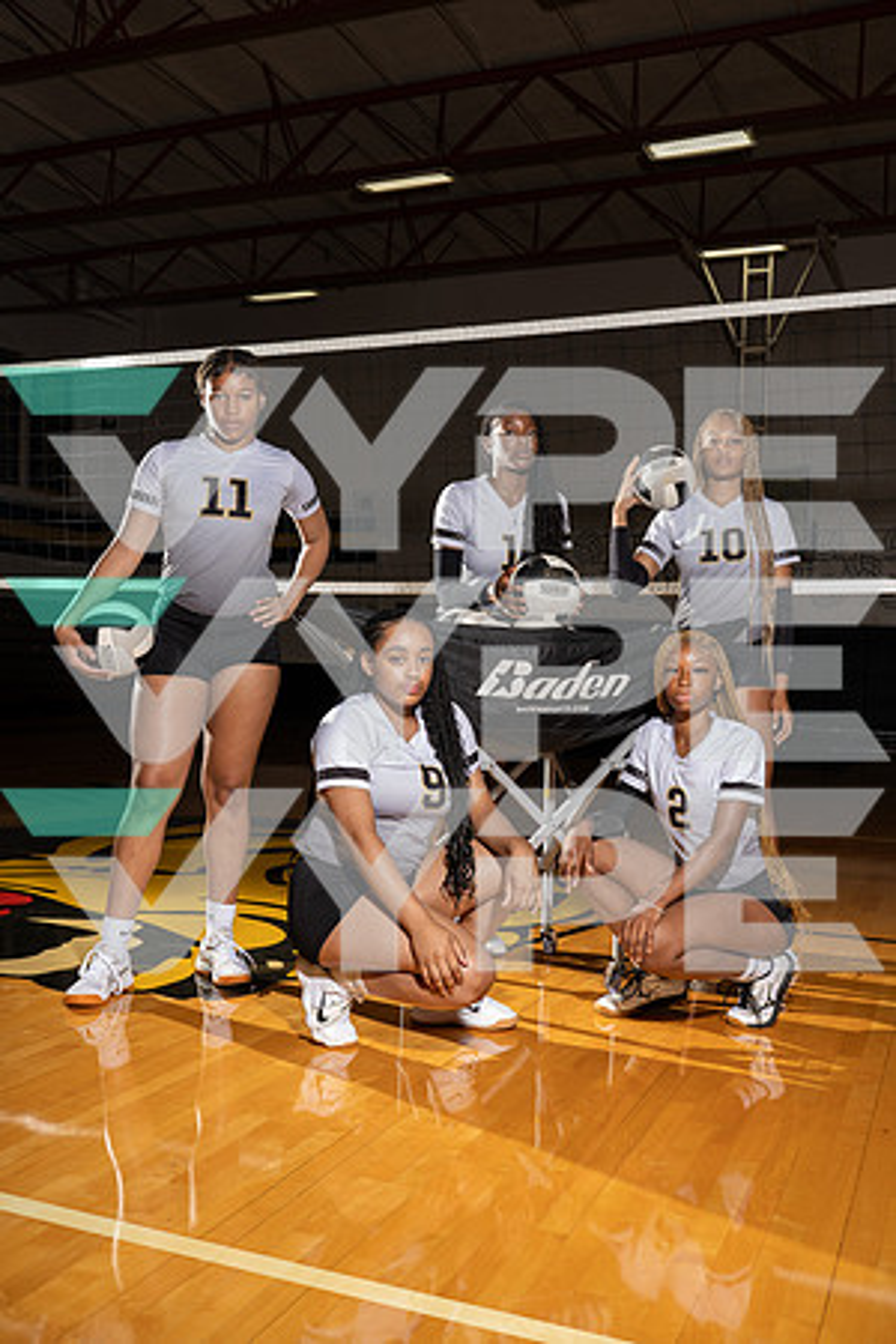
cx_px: 448
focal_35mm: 33
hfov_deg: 40.0
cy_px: 672
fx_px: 1232
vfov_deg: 57.2
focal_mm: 33
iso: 250
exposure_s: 1/250
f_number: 8
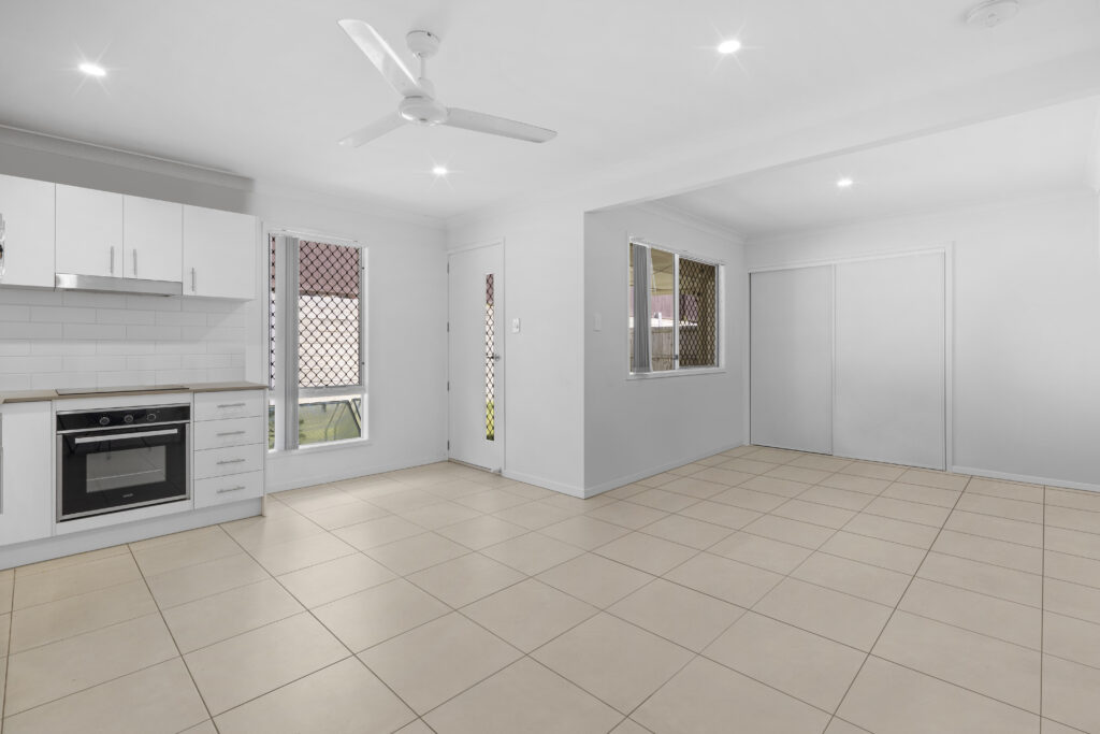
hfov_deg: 96.7
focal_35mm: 16
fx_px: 489
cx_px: 550
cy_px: 367
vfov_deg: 73.8
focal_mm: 16
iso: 800
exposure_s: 1/13
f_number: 7.1
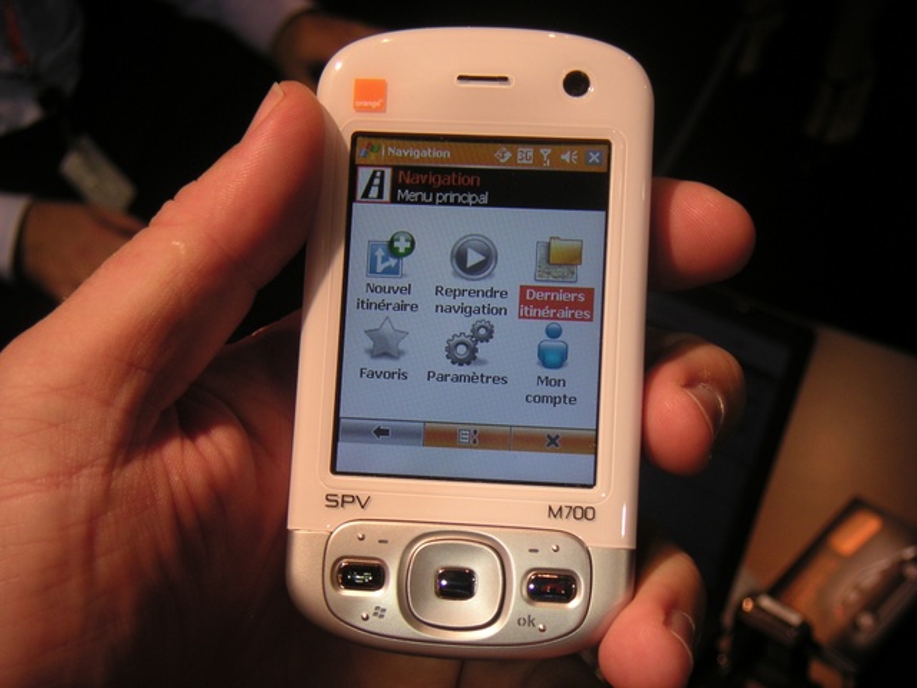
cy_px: 344
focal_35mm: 54
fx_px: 1430
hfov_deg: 35.5
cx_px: 458
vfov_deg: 27.0
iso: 50
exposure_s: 1/60
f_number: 3
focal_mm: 8.4
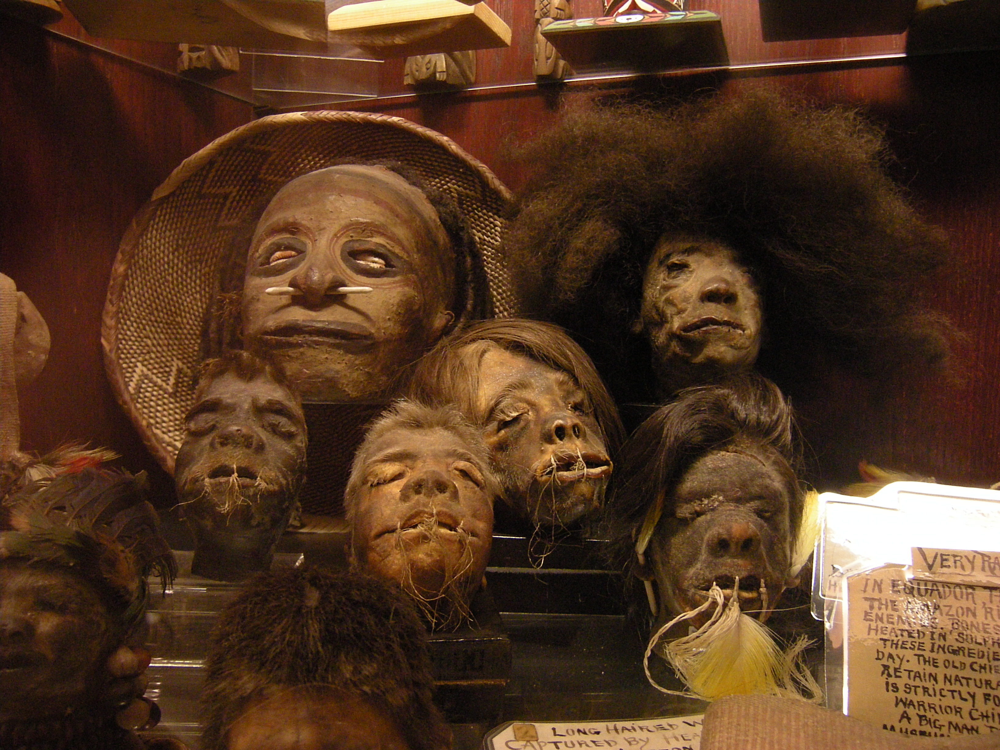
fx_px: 809
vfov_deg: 49.7
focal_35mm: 28
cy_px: 375
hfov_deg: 63.4
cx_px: 500
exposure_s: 1/11
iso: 400
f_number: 2.8
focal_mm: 4.7
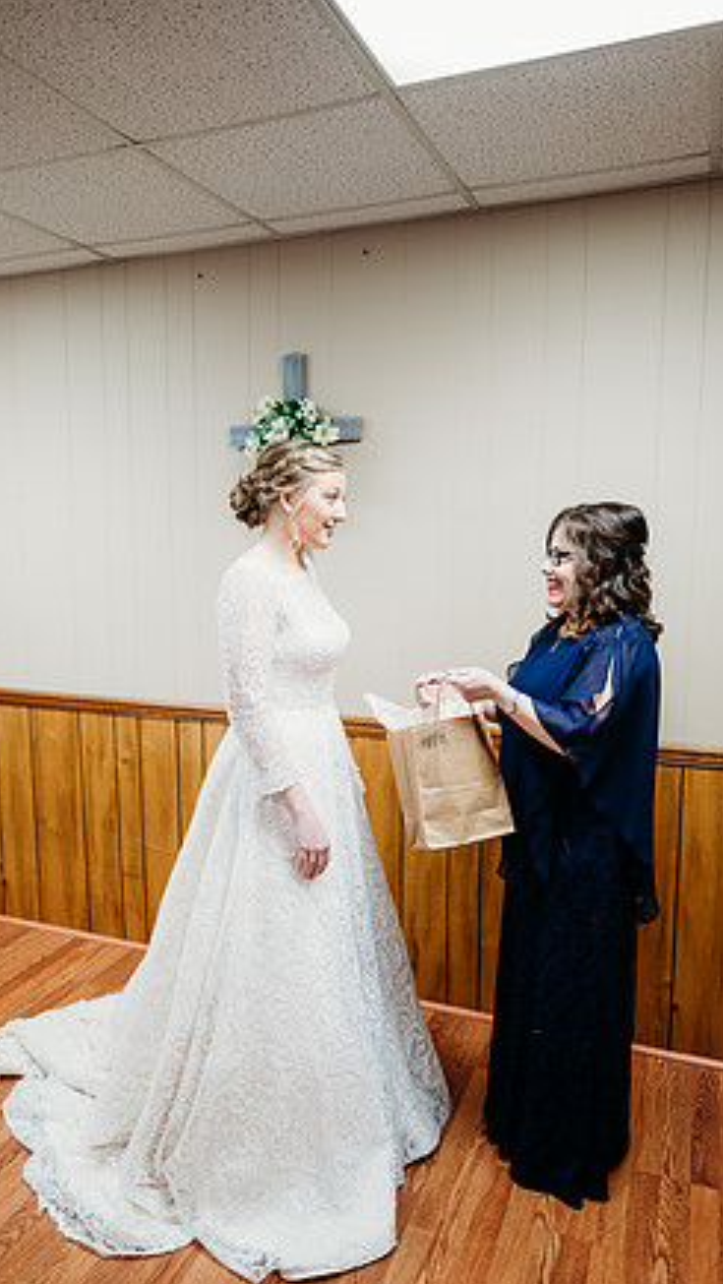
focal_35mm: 26
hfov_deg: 44.4
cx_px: 331
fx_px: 885
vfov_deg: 71.9
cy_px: 649
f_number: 1.8
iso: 400
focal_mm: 24
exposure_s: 1/125
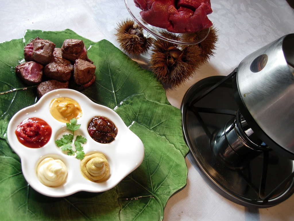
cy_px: 110
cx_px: 147
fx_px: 323
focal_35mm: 38
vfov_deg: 37.7
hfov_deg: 49.0
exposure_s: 1/53.8
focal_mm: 7.8
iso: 79
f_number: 2.8
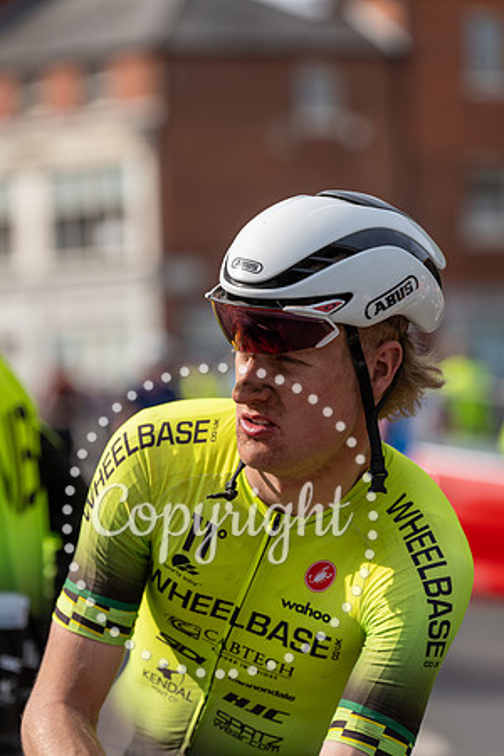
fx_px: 3591
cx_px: 252
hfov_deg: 8.0
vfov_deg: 12.0
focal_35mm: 171
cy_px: 378
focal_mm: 171
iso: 125
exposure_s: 1/1000
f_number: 4
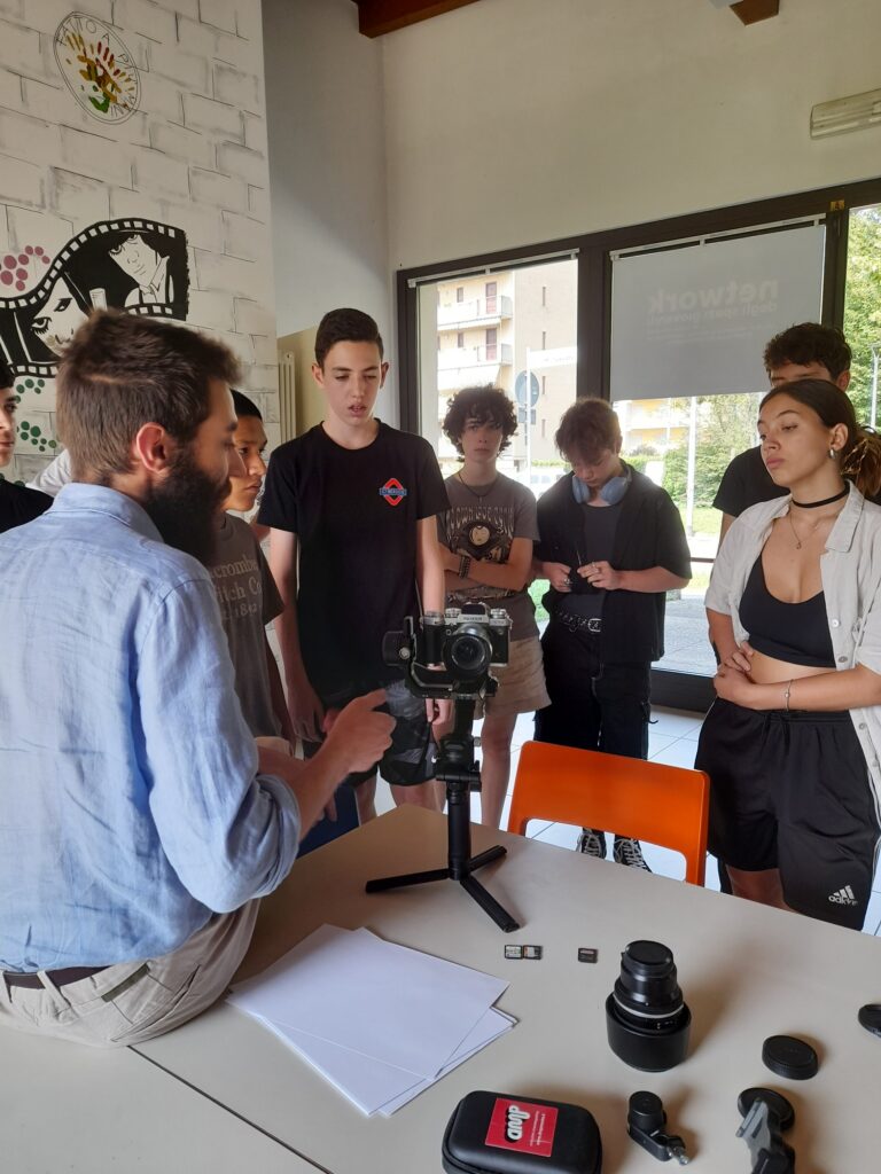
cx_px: 440
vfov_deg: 69.4
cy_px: 587
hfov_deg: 54.9
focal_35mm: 25
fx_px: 848
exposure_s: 1/50
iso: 25
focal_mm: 4.6
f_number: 2
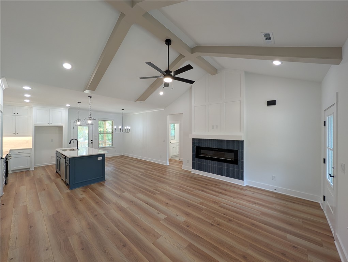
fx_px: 121
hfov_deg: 110.5
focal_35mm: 12
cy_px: 131
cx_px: 174
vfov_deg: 94.6
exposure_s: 1/120
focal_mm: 2.02
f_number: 1.7
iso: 87
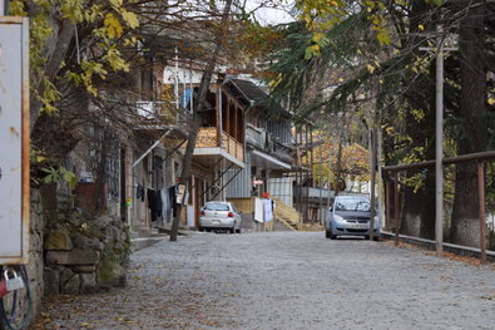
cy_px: 165
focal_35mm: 79
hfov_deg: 25.7
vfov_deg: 17.3
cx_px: 249
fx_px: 1086
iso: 400
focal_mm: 52
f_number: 7.1
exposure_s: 1/200
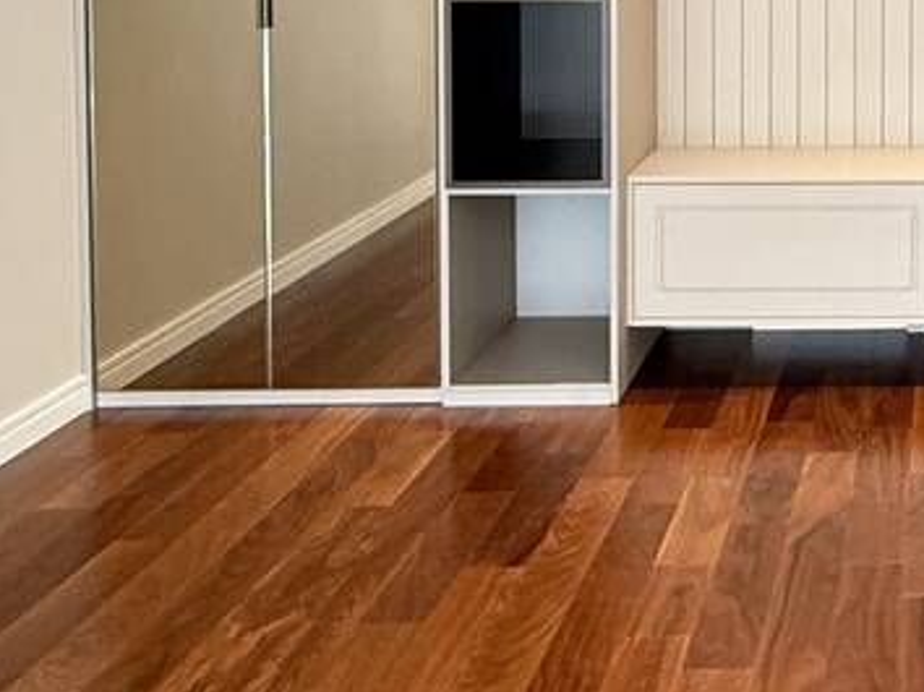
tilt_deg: -2.7
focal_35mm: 57
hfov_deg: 30.0
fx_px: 1520
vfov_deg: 24.0
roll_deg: -0.7
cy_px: -63
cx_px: 1041
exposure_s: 1/60
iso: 320
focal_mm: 2.22
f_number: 2.2
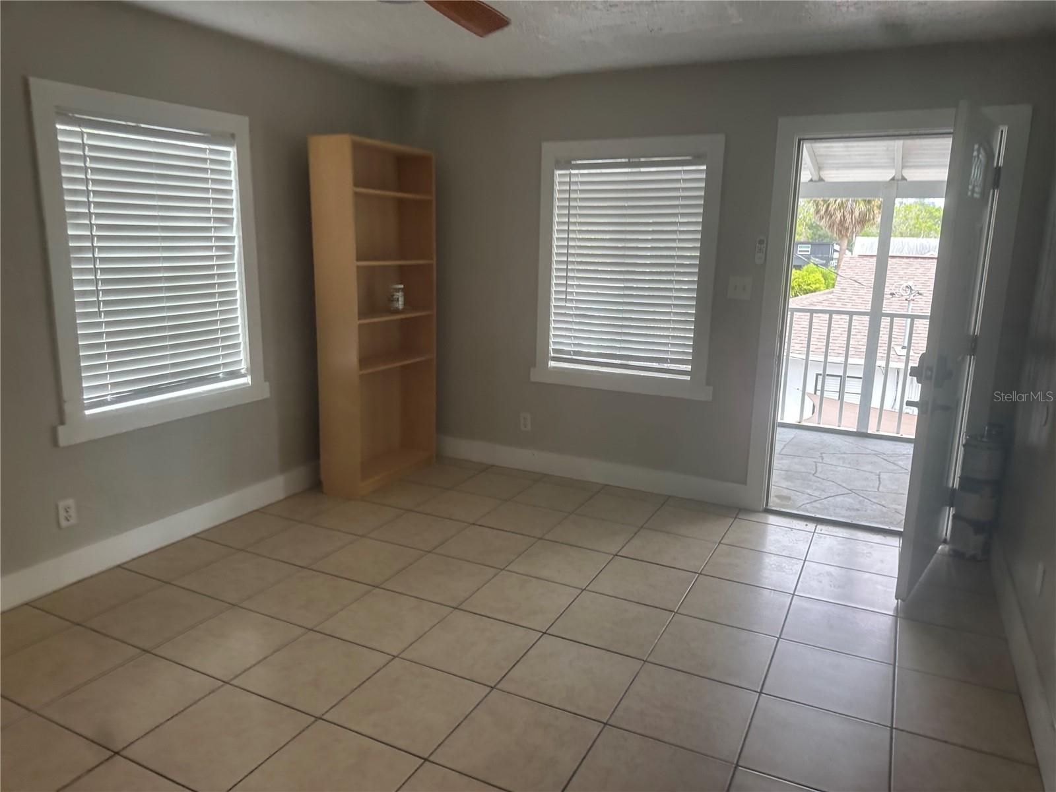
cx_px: 528
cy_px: 396
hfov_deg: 71.6
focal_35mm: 24
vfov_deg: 56.8
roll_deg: -1.3
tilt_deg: -10.3
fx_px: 732
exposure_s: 1/163
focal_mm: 6.86
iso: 80
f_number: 1.78
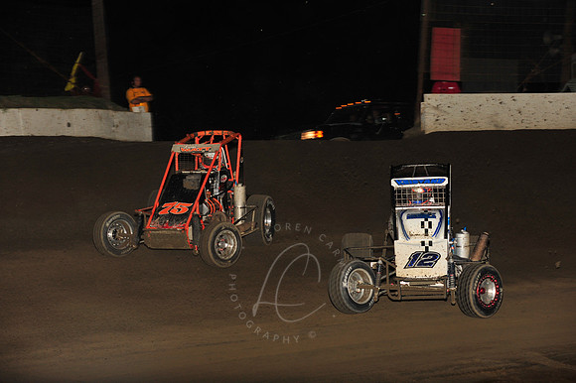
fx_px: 1919
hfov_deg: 17.1
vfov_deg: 11.4
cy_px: 192
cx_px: 288
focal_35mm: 120
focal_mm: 120
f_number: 6.3
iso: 800
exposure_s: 1/320
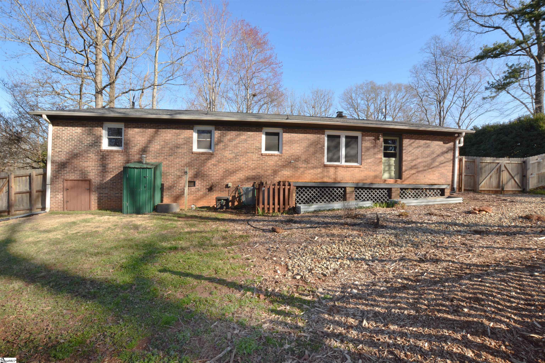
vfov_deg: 77.3
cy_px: 182
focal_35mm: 15
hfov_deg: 100.4
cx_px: 272
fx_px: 227
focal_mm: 10
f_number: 10
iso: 800
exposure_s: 1/400
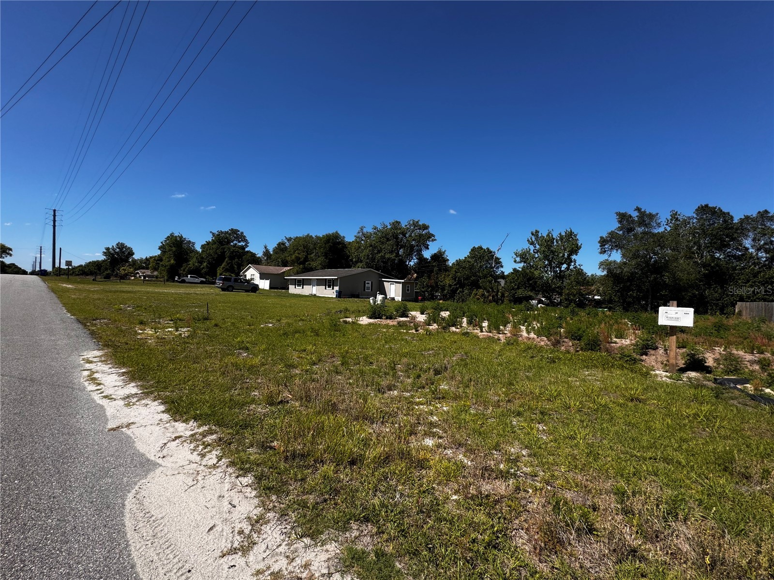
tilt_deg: -1.1
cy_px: 290
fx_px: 313
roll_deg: -1.0
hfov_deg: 102.1
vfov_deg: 85.7
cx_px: 387
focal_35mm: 14
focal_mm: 2.22
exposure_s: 1/1637
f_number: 2.2
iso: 40
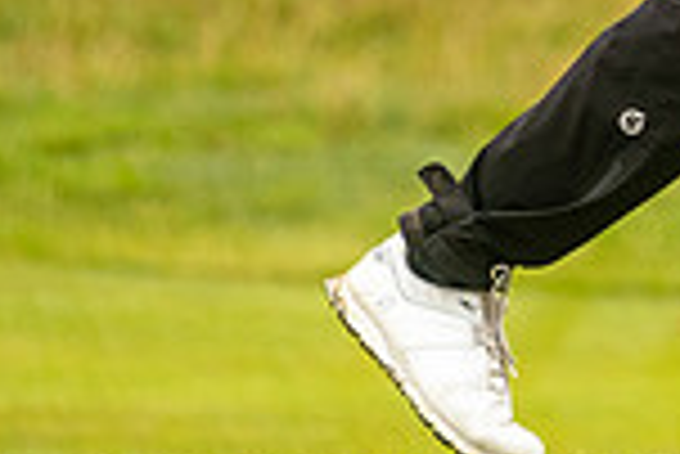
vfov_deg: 0.9
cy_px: -391
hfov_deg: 1.3
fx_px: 30610
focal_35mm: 1619
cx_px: 1463
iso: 400
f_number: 4
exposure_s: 1/1000
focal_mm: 300
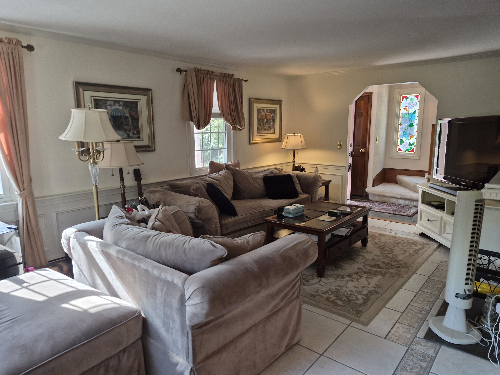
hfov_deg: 73.9
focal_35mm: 23
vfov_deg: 58.9
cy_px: 188
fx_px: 332
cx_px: 250
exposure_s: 1/120
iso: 125
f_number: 1.8
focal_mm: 5.4
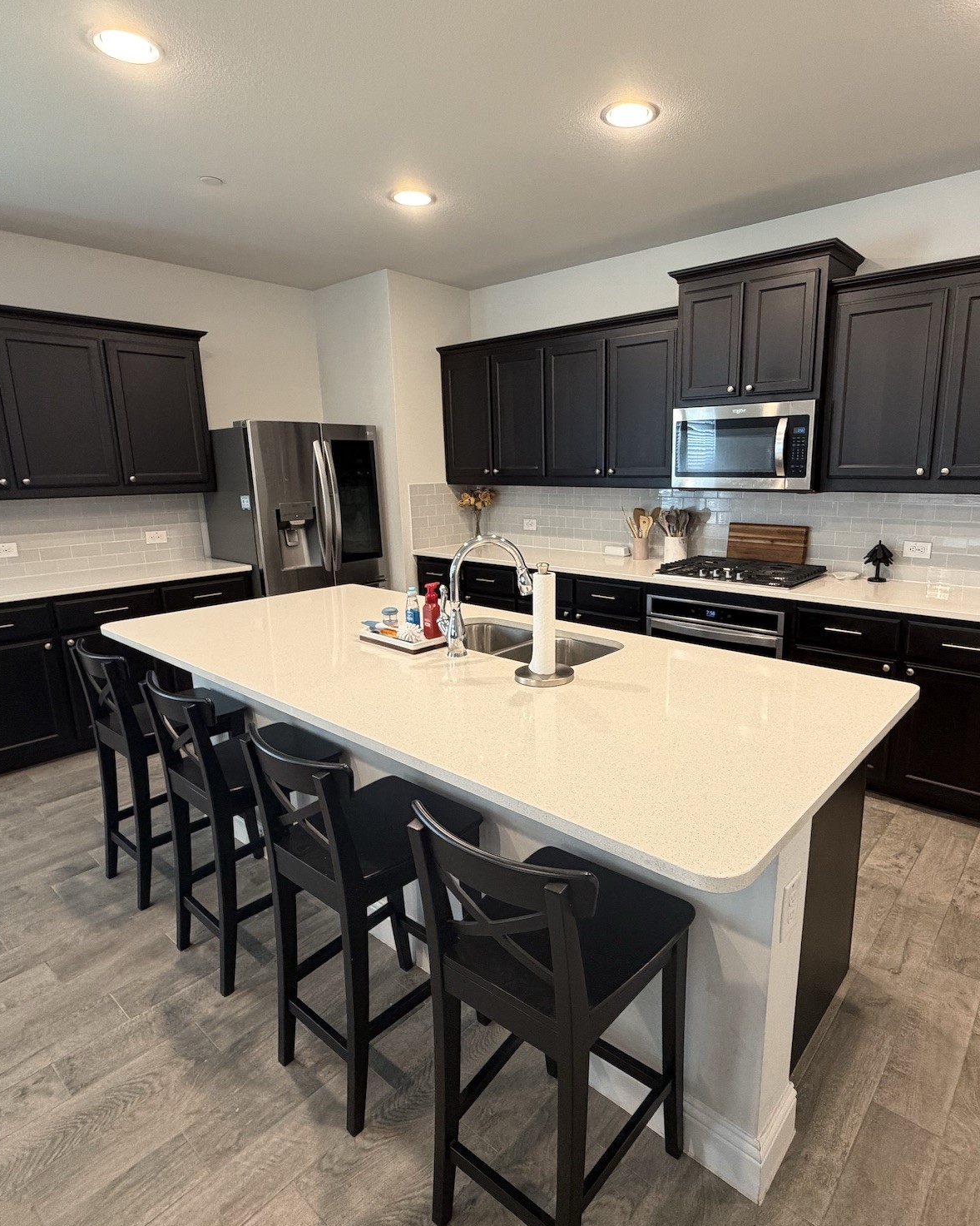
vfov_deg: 83.3
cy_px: 609
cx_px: 567
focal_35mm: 19
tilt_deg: -11.7
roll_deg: +1.0
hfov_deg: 70.4
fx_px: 689
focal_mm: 2.22
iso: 250
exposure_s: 1/60
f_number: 2.2
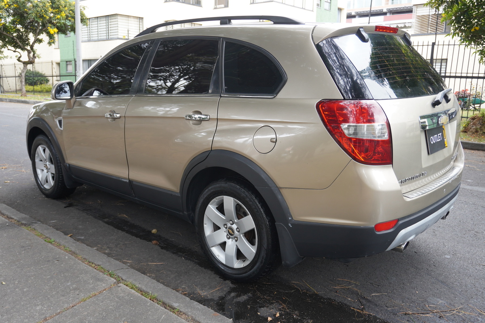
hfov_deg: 59.5
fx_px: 424
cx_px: 242
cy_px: 162
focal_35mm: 32
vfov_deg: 41.7
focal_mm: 21
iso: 200
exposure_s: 1/125
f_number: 4
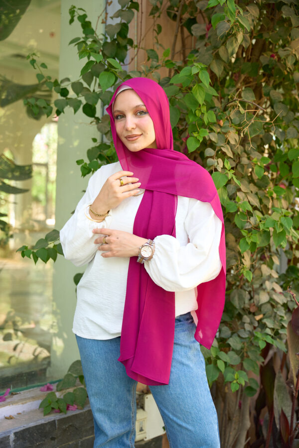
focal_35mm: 46
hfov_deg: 28.9
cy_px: 224
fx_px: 579
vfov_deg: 42.3
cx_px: 150
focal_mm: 46.5
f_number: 2.8
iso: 400
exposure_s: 1/250
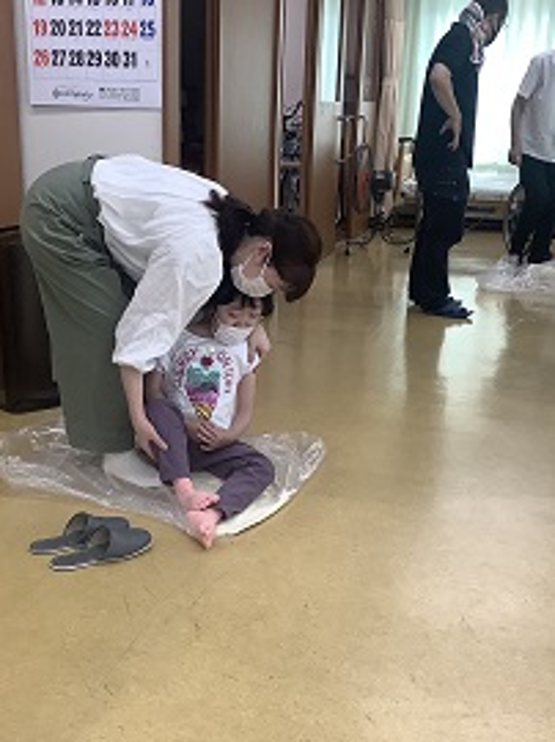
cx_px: 253
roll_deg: -2.4
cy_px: 456
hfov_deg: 31.5
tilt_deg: -19.7
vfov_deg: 41.0
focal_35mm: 46
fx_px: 985
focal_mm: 3.3
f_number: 2.4
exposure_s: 1/120
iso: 80
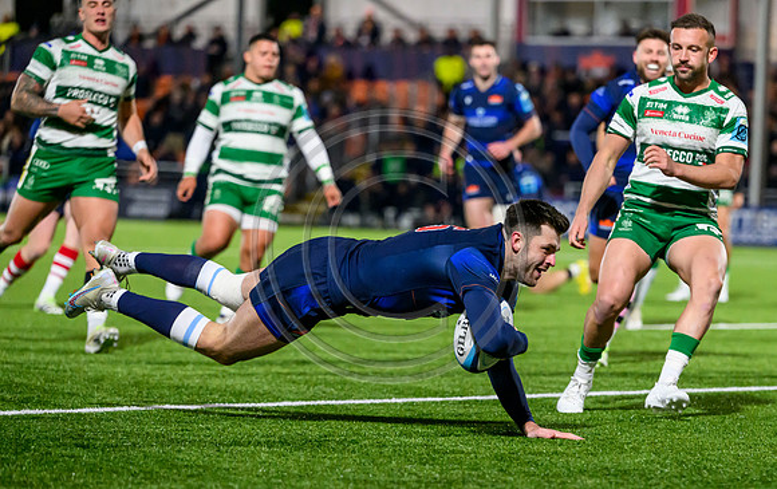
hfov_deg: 10.0
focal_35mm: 210
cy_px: 324
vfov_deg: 6.3
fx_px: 4456
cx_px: 486
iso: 5000
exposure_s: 1/1000
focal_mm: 165
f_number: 3.5
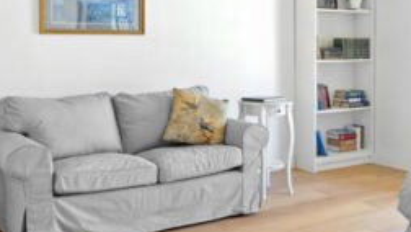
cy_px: 47
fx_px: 556
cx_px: 220
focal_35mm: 51
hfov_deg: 40.5
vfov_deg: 23.2
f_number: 8
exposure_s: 1.3
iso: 125
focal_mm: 16
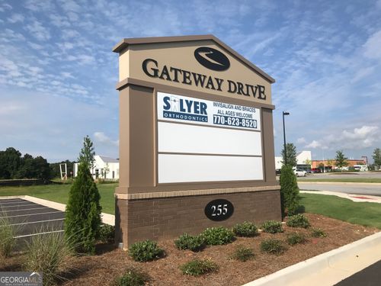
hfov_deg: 63.4
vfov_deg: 49.7
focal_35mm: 28
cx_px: 190
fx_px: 308
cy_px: 143
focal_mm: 3.99
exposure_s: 1/3195
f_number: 1.8
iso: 20
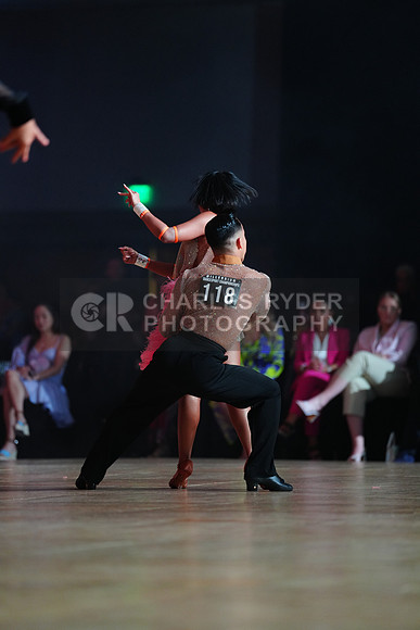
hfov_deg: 6.9
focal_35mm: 200
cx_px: 210
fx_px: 3498
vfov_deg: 10.3
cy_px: 315
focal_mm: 200
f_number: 2.8
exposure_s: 1/250
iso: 2000
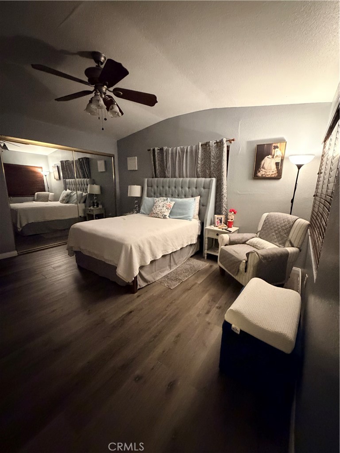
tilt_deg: -13.1
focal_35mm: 14
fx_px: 183
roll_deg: -1.4
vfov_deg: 102.1
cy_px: 226
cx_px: 170
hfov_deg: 85.7
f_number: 2.2
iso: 1600
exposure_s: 1/40
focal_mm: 2.22
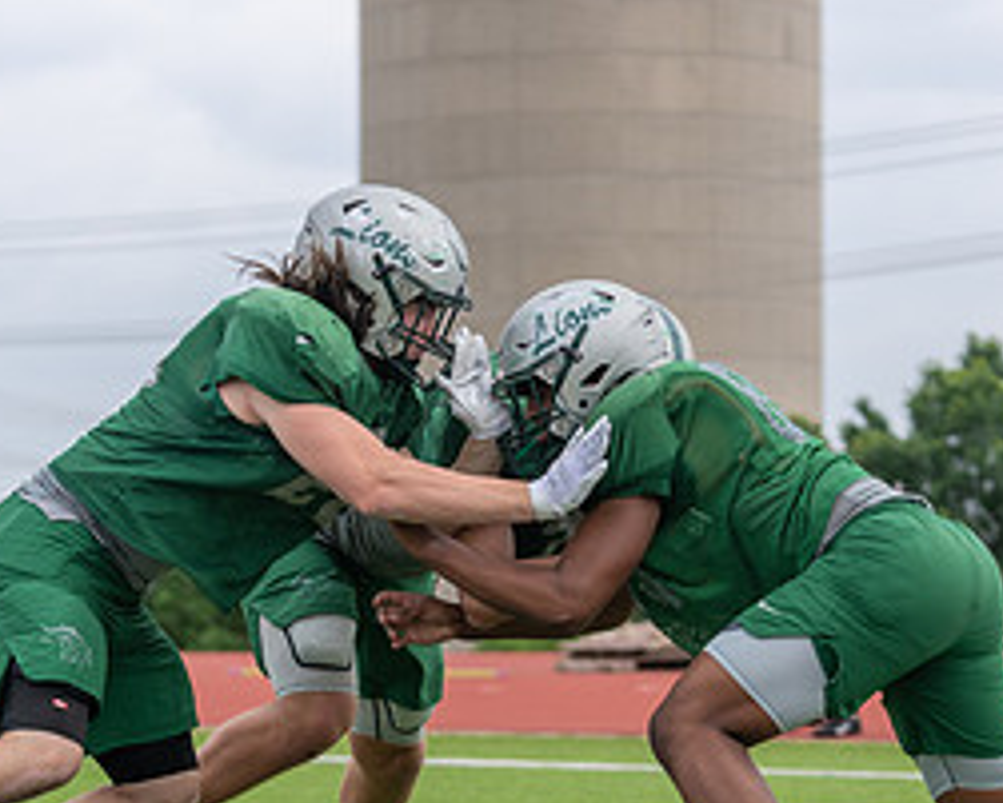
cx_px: 460
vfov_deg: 9.1
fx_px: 5019
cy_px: 605
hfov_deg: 11.4
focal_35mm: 169
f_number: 3.5
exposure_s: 1/1250
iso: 160
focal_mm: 78
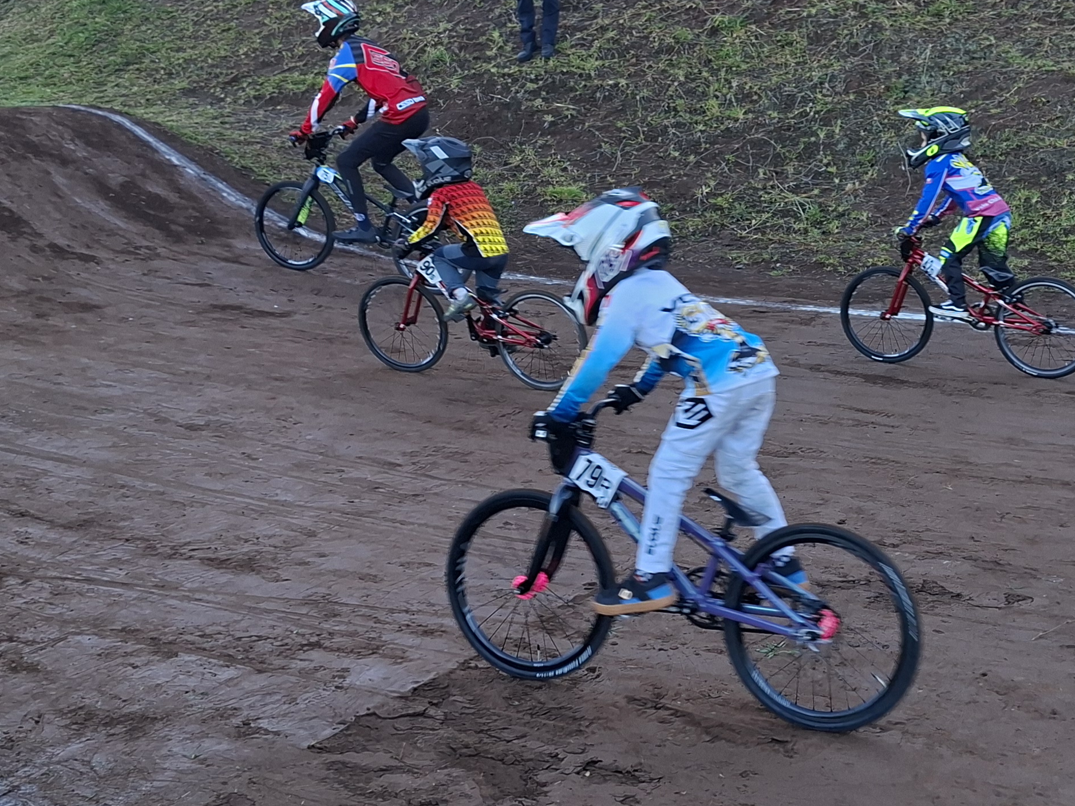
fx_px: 1522
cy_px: 283
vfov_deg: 29.5
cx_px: 722
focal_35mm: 49
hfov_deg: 38.4
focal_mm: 5.54
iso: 50
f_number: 1.8
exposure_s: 1/294
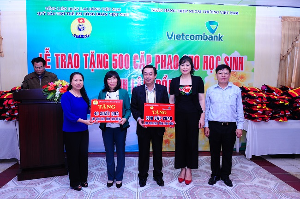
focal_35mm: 26
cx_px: 150
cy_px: 100
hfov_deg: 69.4
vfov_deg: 49.5
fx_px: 216
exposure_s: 1/60
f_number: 7.1
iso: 800
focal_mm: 26
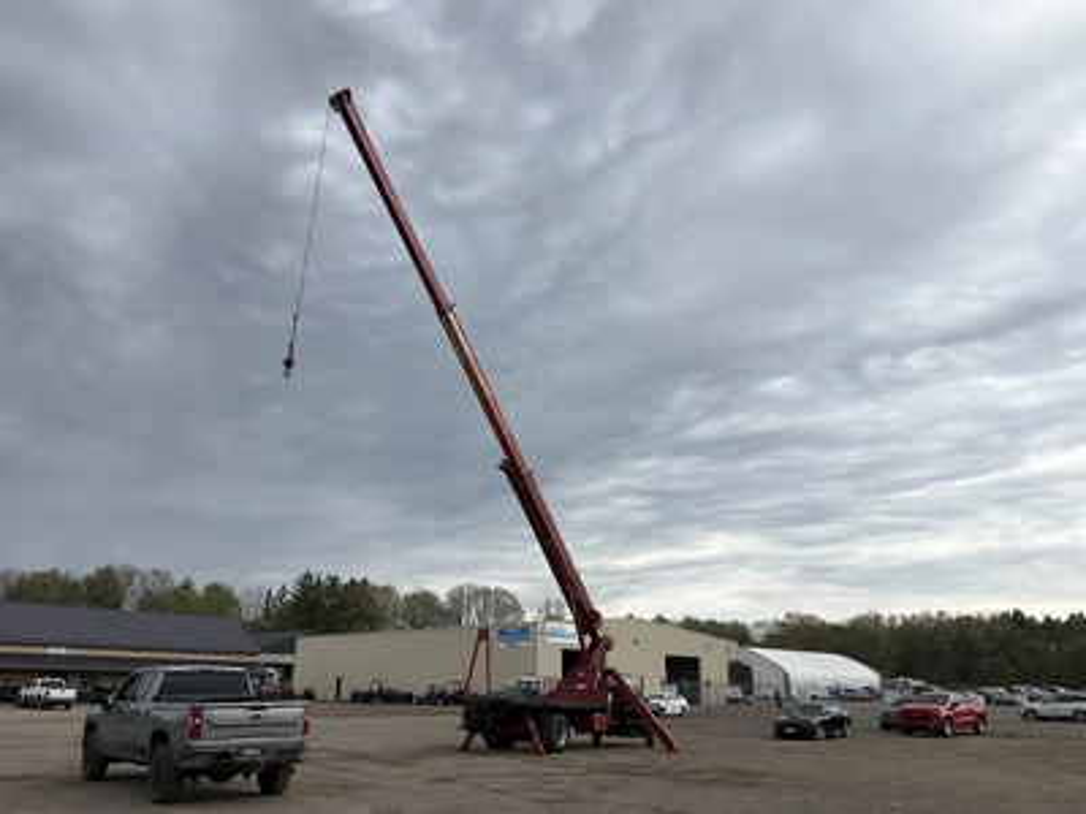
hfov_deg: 61.7
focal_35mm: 29
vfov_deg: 48.2
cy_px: 407
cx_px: 543
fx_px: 910
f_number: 1.8
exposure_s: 1/1730
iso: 25
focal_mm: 3
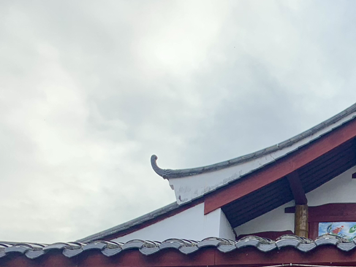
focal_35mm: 67
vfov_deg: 20.3
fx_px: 689
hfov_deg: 26.1
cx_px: 417
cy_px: 336
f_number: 1.8
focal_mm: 4.25
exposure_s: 1/518
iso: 25
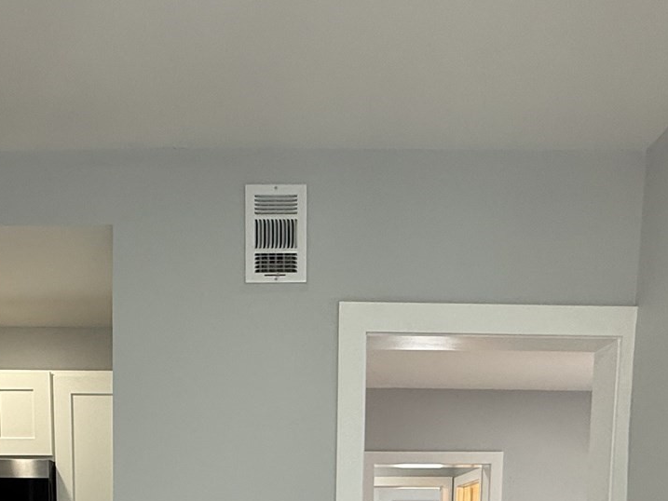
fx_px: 772
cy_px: 648
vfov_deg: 29.2
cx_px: 254
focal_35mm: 40
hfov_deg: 46.4
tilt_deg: -4.9
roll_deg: -0.6
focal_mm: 2.22
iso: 125
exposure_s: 1/120
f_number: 2.2
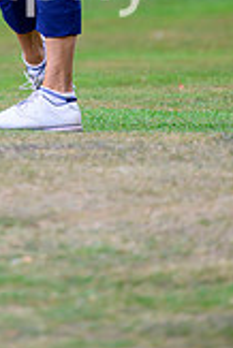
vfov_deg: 1.9
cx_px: -77
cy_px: -115
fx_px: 10675
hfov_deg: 1.3
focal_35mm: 1102
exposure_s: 1/1600
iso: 1250
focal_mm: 400
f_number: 5.6
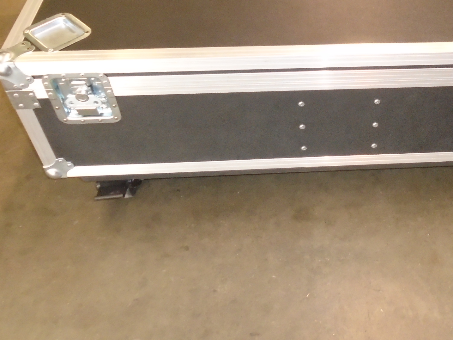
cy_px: 99
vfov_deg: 30.5
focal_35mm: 47
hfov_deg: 38.3
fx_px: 615
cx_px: 385
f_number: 3.2
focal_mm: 4.6
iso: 400
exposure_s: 1/30
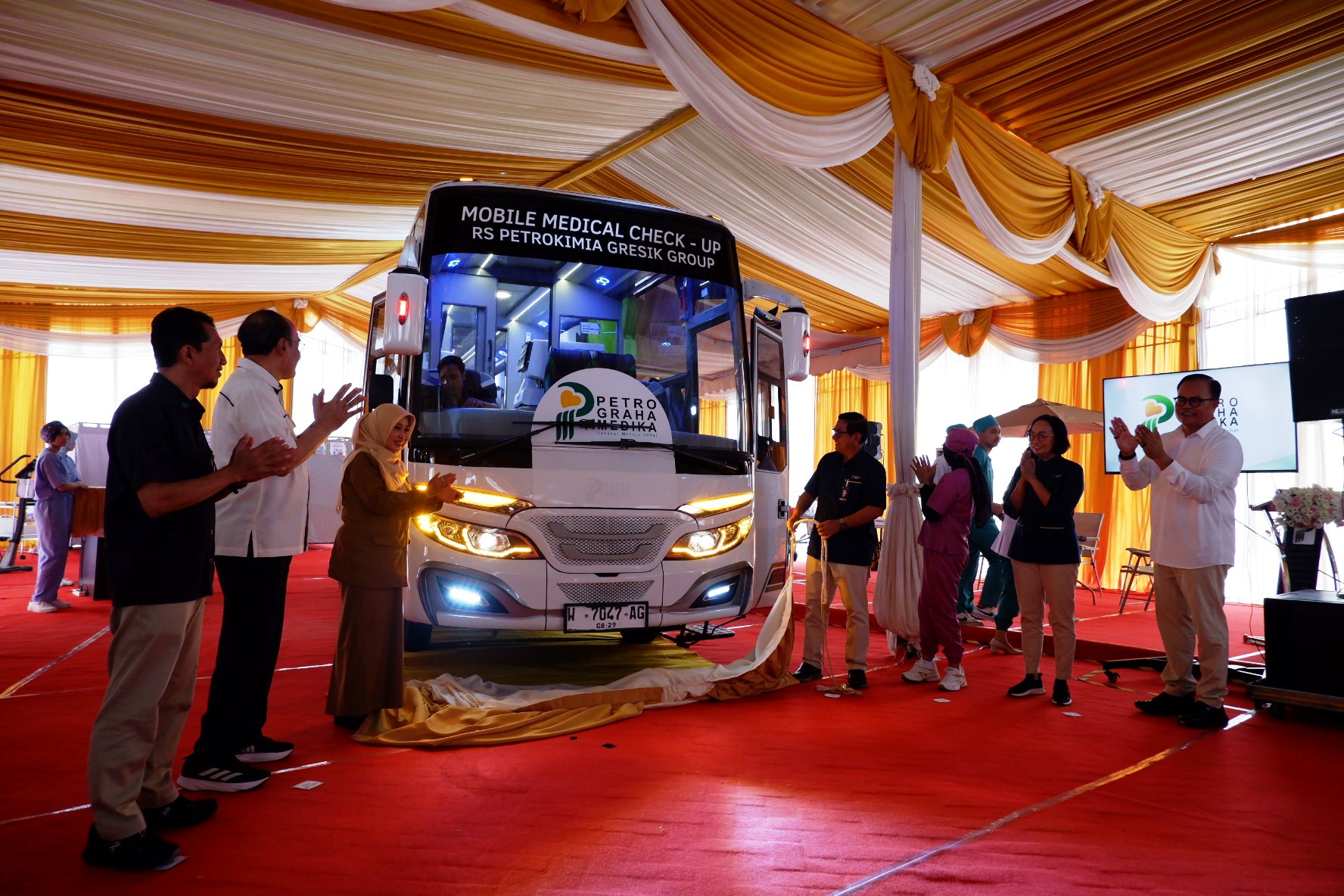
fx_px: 859
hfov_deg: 76.1
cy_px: 448
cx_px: 672
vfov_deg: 55.1
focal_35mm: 23
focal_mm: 15
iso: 800
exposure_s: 1/140
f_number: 3.5
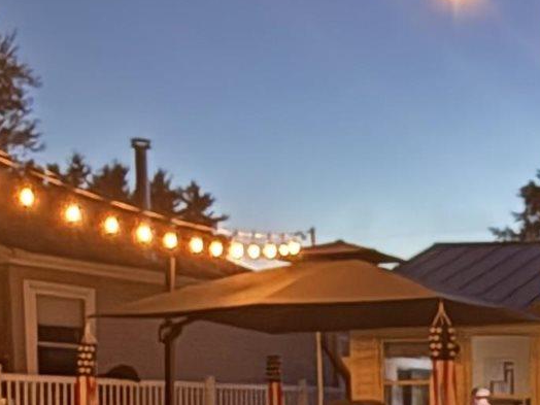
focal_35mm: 82
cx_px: 667
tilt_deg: -3.5
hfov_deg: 21.9
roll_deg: -0.4
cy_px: 515
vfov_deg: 17.0
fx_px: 1279
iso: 1600
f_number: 2.2
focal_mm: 2.22
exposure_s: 1/10
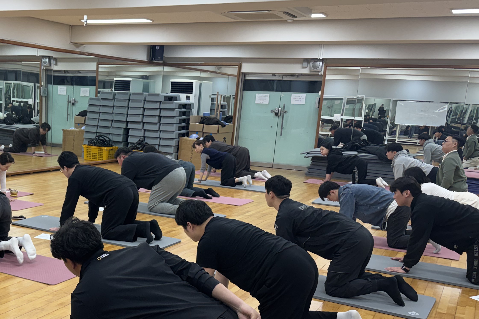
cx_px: 102
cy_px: 221
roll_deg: -3.1
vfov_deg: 29.6
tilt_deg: -11.8
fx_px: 599
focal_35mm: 45
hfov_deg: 41.9
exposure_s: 1/120
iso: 160
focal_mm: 6.76
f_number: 1.78
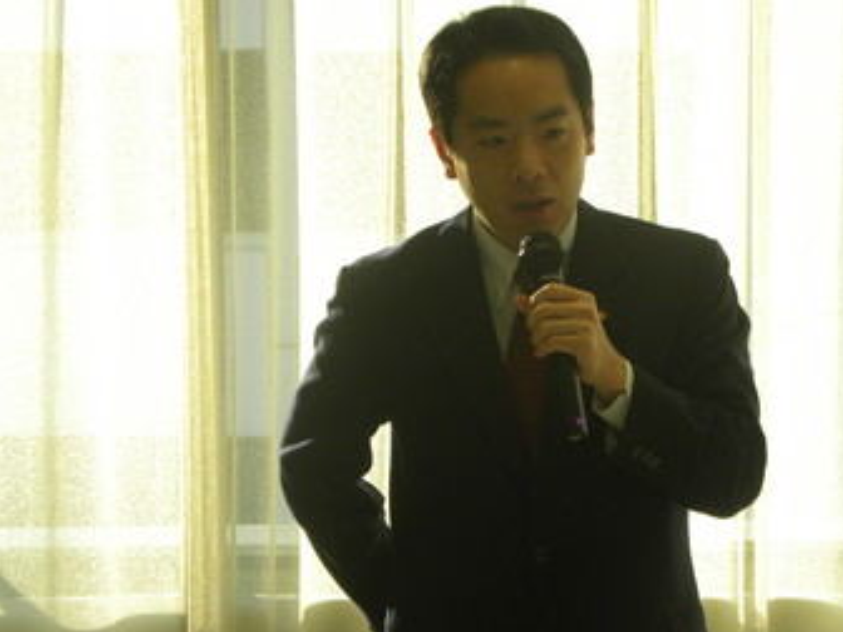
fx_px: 6405
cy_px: 386
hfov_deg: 7.5
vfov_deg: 5.7
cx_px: 557
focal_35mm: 263
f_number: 4.5
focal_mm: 32.7
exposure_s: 1/71.1
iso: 73
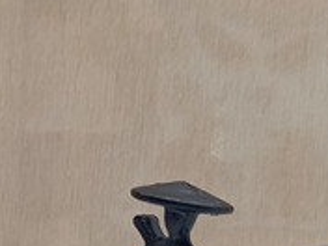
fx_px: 1554
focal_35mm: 164
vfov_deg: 8.8
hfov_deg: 11.9
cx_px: -39
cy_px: 360
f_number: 1.7
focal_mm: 5.24
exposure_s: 1/100
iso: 229
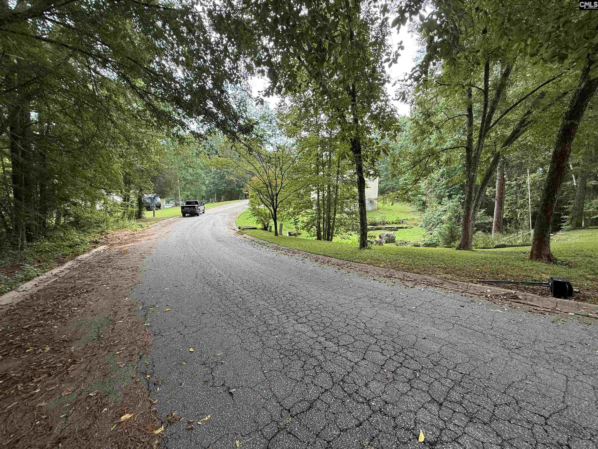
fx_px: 242
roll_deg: -1.1
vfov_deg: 85.7
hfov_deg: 102.1
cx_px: 299
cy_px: 224
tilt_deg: -4.2
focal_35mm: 14
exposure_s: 1/99
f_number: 2.2
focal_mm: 2.22
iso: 64
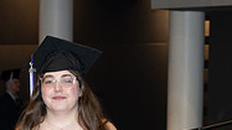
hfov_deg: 10.0
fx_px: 1322
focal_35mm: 215
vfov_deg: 5.5
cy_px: 261
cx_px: 52
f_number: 5
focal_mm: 57
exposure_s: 1/125
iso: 1000
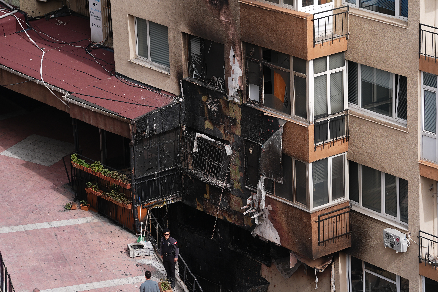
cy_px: 146
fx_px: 1934
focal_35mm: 159
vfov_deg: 8.6
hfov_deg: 12.9
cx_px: 219
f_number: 4.5
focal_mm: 159
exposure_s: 1/500
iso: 125
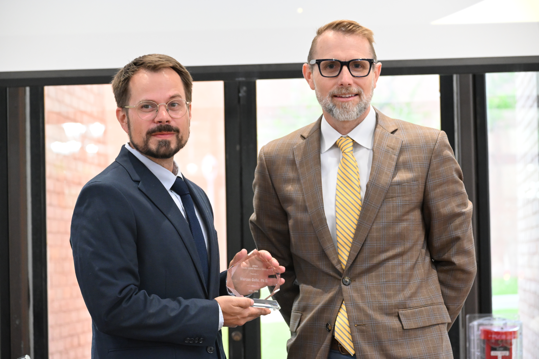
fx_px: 1841
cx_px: 270
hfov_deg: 16.7
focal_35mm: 123
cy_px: 180
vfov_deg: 11.1
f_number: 5
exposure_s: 1/60
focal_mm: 82
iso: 2800
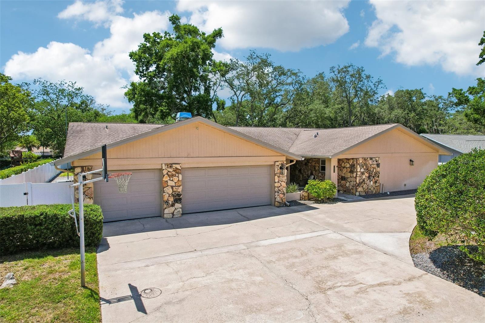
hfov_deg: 78.6
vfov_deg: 57.2
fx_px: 296
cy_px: 162
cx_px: 242
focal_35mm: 22
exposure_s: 1/2500
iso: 120
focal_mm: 8.4
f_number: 2.8
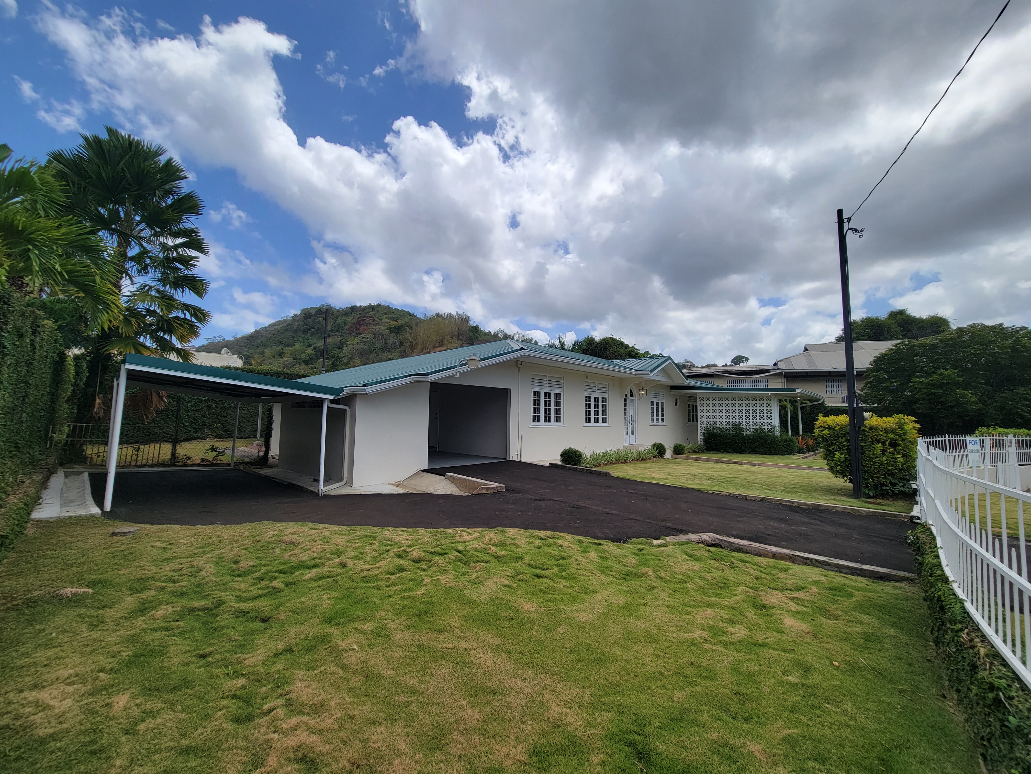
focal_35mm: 13
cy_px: 387
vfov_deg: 89.9
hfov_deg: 106.2
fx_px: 387
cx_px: 516
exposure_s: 1/1910
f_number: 2.2
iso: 50
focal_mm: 2.2
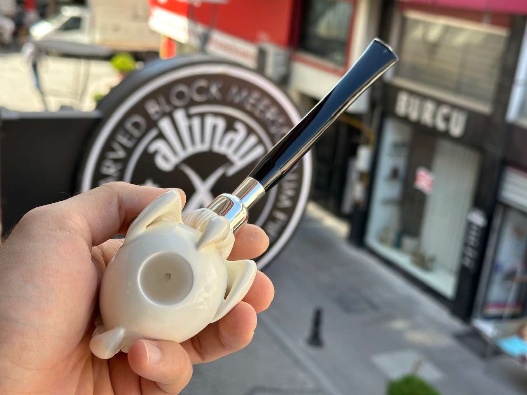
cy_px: 198
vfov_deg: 30.3
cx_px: 264
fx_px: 731
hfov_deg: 39.7
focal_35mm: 48
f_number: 1.78
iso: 64
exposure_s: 1/464
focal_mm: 6.86
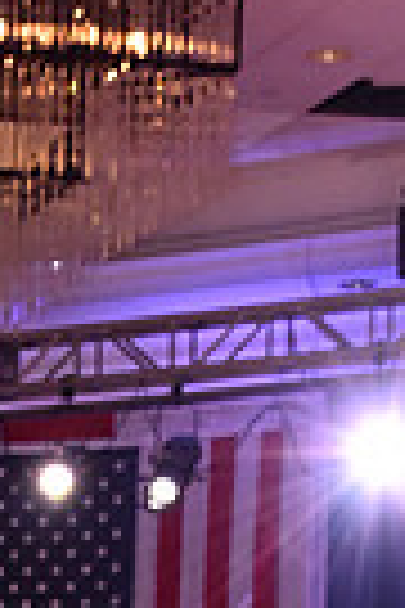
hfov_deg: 5.7
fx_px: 3982
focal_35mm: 236
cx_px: -304
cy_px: 1135
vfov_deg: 8.4
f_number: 6.3
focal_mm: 55
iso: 2500
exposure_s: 1/320
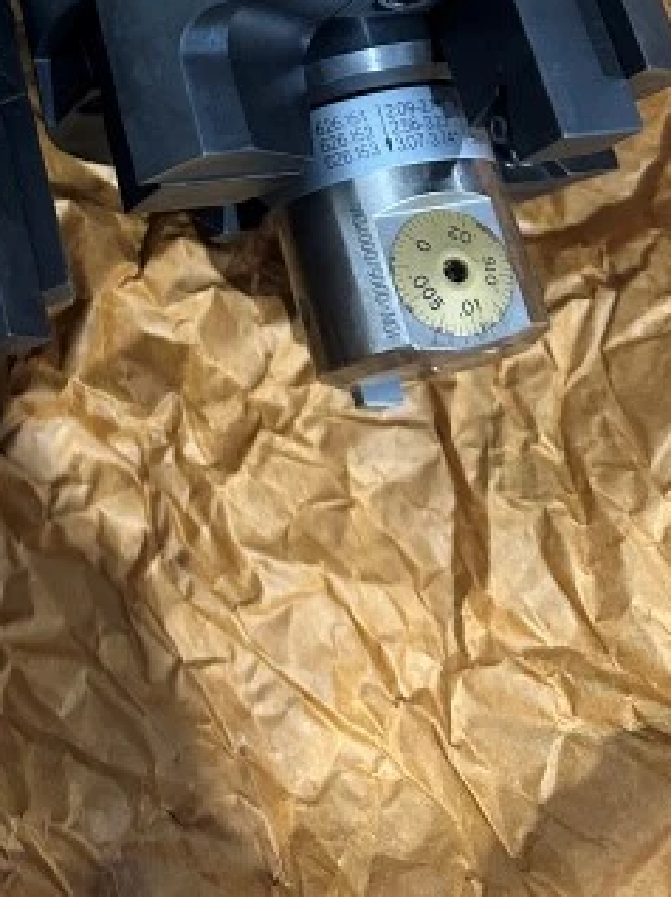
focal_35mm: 58
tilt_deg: -61.8
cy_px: -118
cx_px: 6
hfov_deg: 24.1
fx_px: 1501
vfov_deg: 29.6
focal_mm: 6.86
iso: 500
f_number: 1.78
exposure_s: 1/60
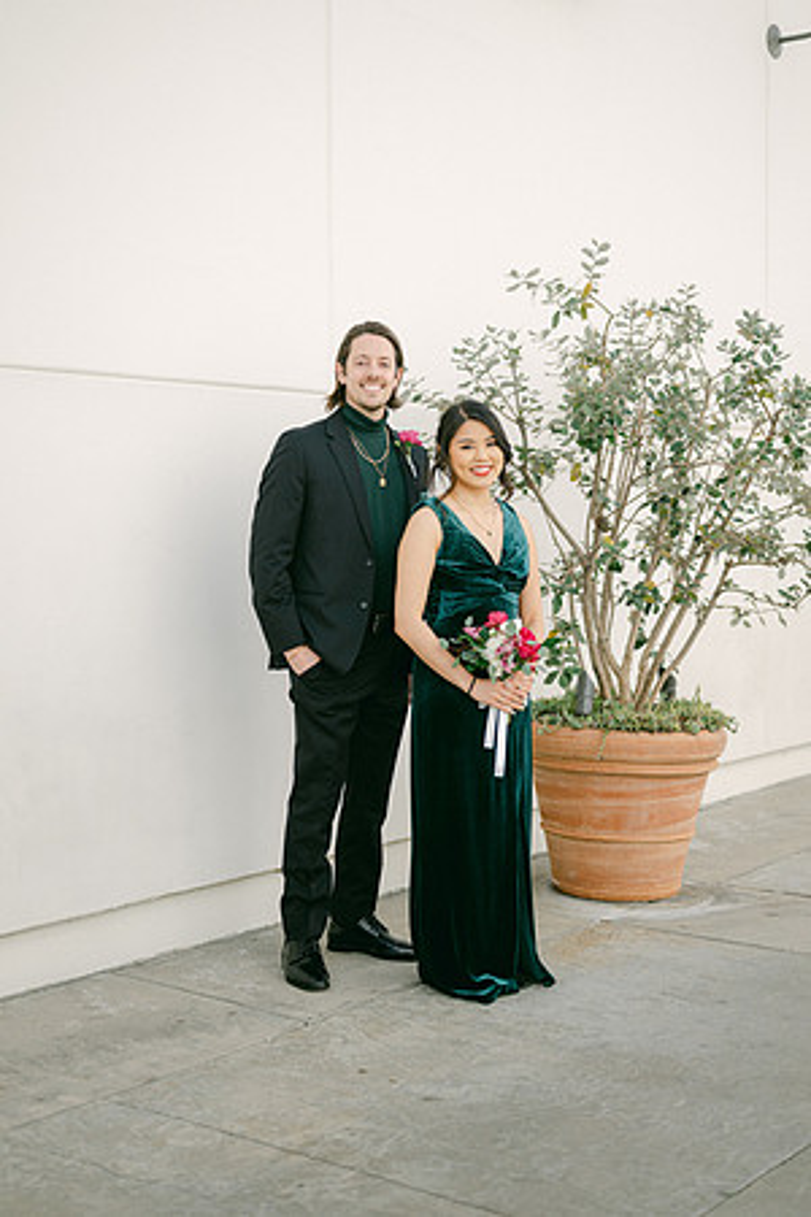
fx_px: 1689
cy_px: 608
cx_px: 406
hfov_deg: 27.0
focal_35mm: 50
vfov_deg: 39.6
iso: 80
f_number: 1.8
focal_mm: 50
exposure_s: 1/4000
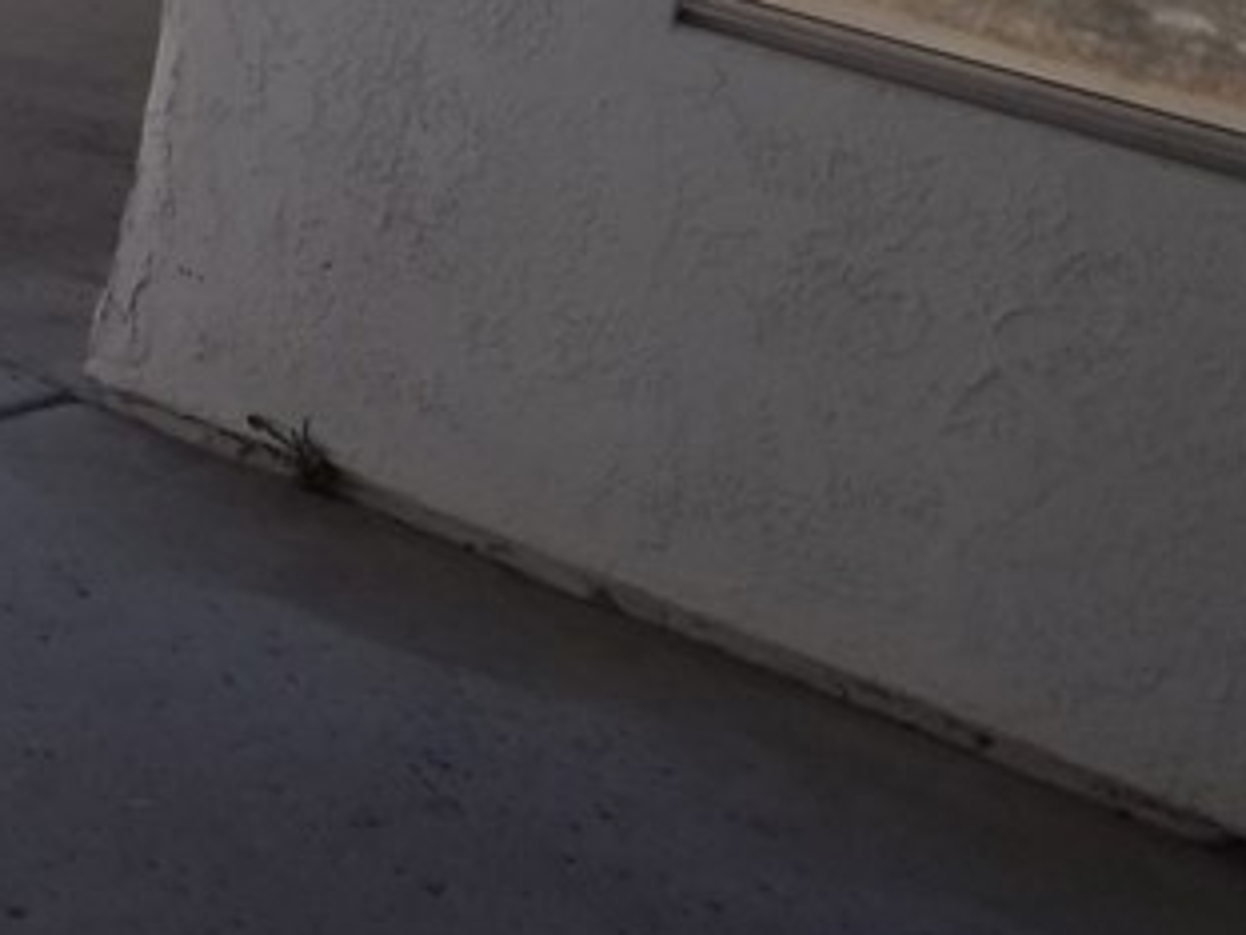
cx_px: -787
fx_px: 3312
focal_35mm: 92
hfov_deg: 18.2
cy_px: -132
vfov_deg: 15.6
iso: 64
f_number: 7.86
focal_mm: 5.05
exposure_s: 1/160
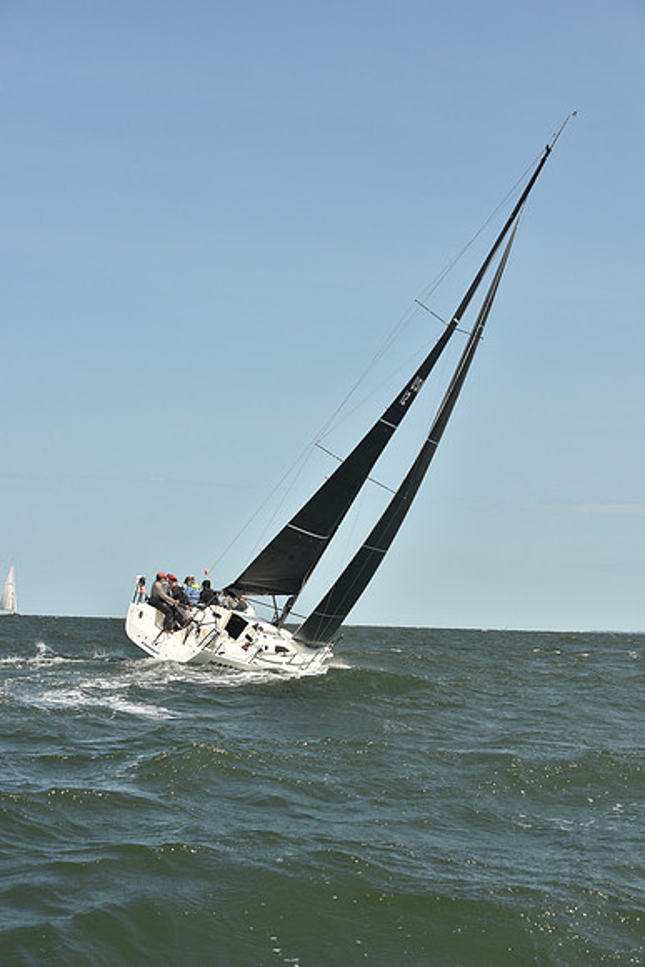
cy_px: 484
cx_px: 322
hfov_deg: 19.5
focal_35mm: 70
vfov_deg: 28.8
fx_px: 1880
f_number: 9
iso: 250
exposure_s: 1/800
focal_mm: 70
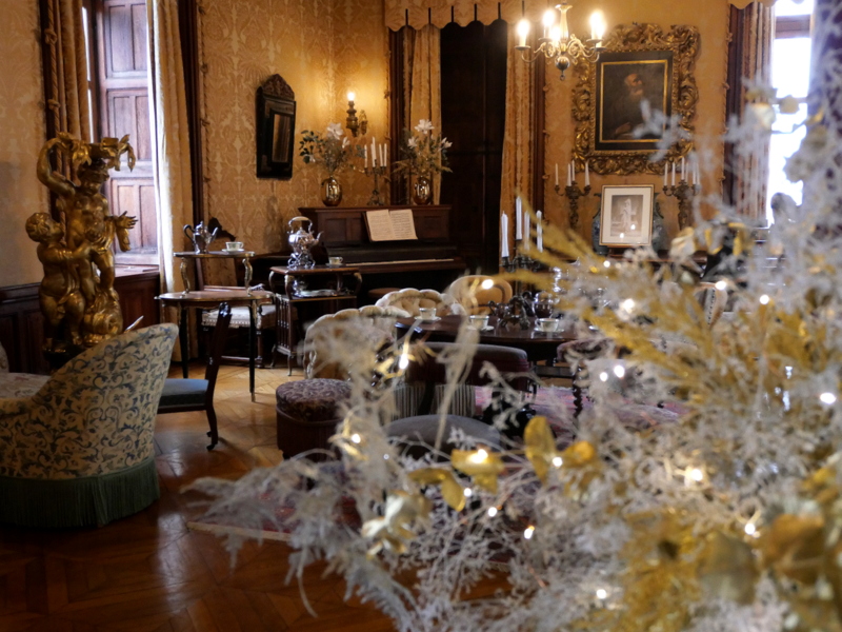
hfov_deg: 51.4
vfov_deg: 39.7
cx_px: 421
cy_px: 316
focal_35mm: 36
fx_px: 876
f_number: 4.2
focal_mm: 18
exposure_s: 1/60
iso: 2500
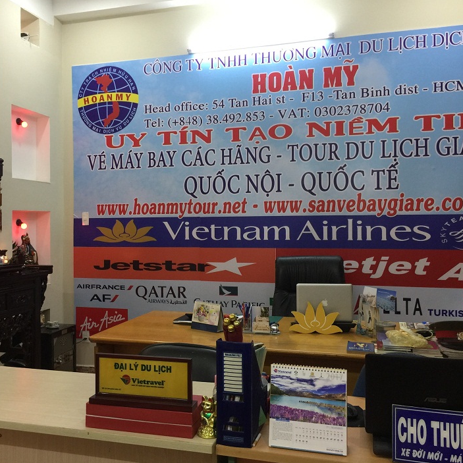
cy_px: 231
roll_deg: -1.5
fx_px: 530
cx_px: 194
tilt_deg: -1.2
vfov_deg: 47.2
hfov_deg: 47.0
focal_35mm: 35
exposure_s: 1/17
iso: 64
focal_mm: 4.15
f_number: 2.2
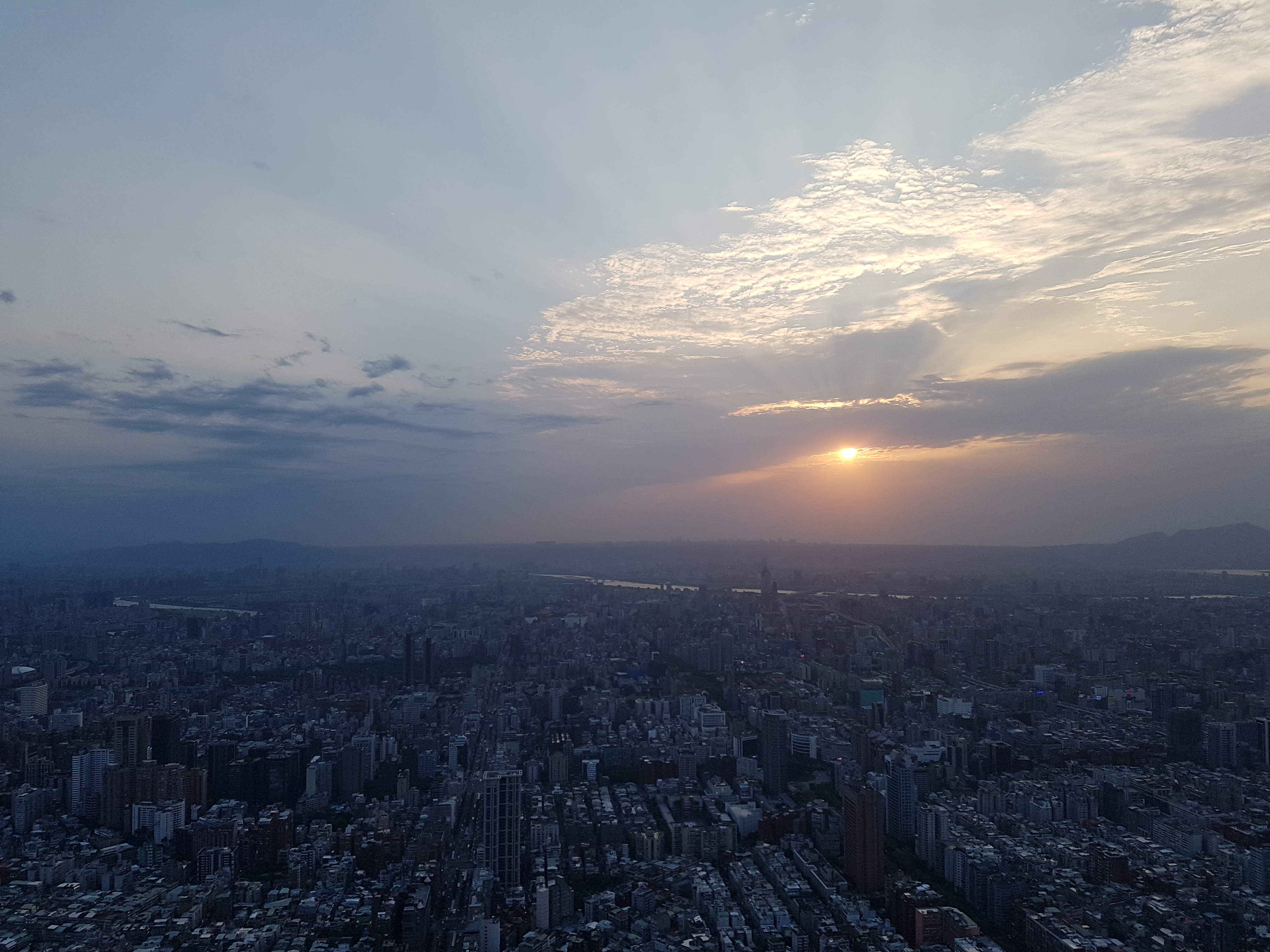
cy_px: 476
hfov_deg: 67.3
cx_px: 635
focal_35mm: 26
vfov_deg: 53.1
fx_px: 954
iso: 50
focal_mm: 4.2
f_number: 1.7
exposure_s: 1/1300
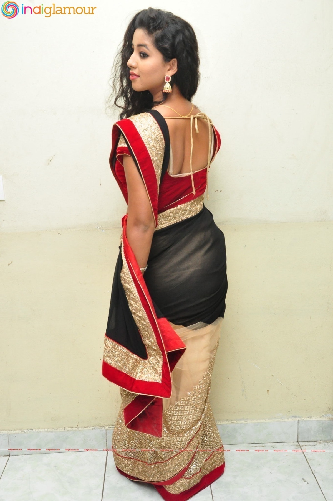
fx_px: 543
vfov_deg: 49.6
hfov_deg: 34.1
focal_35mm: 39
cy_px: 250
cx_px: 166
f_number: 7.1
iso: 1600
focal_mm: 26
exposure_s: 1/125
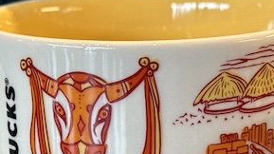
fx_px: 842
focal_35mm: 116
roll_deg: +1.5
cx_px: 113
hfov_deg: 18.5
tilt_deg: -20.4
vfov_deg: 10.3
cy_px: 172
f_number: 1.78
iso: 160
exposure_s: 1/60
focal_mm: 6.76
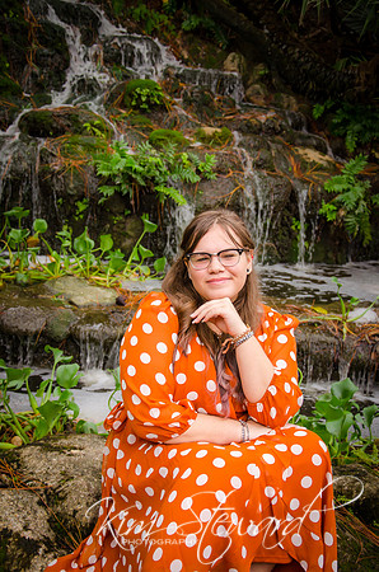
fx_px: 904
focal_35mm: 57
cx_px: 190
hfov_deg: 23.7
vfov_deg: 35.1
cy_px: 286
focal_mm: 38
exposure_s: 1/160
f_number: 4.5
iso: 320
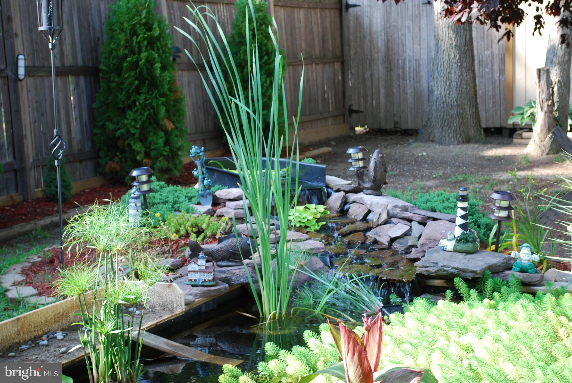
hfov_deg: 28.0
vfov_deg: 19.0
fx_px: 1145
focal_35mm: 72
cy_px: 192
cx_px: 286
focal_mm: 48
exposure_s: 1/60
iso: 200
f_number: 5.6
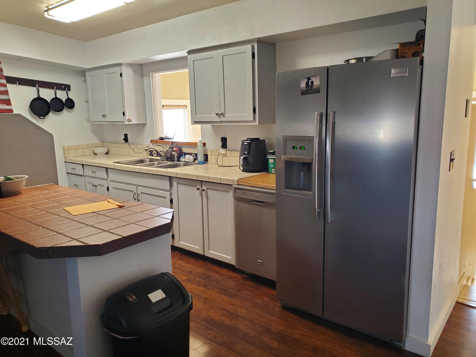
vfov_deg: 53.1
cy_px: 178
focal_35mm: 26
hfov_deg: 67.3
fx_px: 358
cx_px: 238
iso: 200
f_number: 2.4
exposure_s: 1/39
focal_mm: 4.3
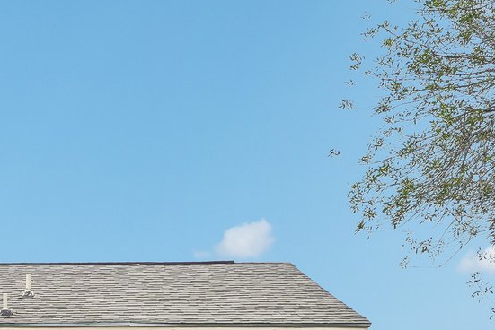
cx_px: 27
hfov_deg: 25.0
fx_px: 1073
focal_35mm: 78
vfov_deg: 15.4
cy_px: 571
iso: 100
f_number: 8
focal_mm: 21
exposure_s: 1/40
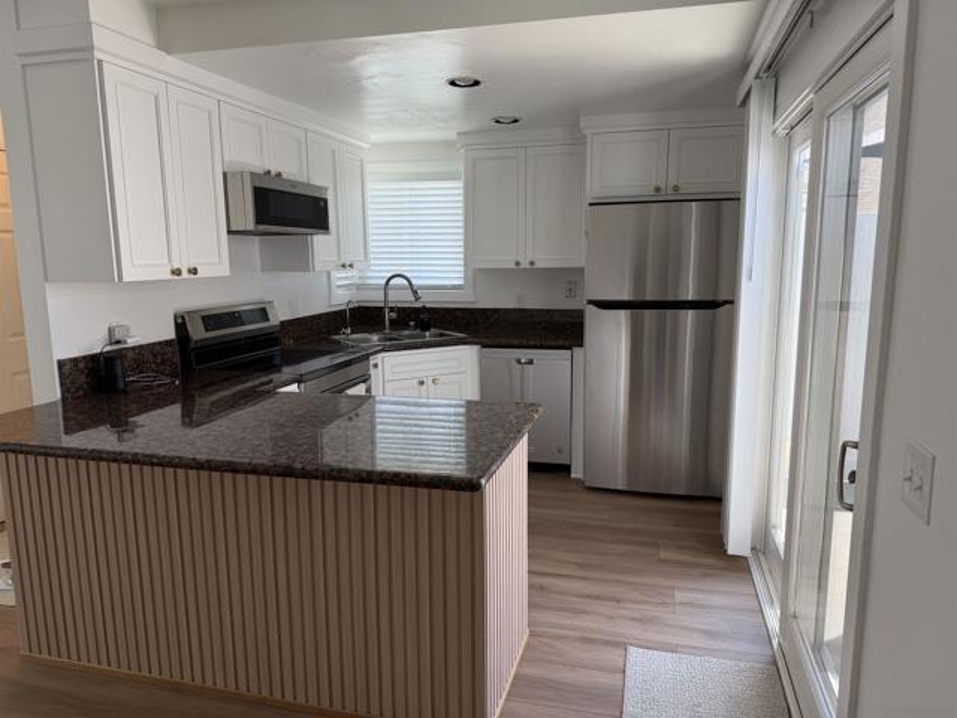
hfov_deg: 71.6
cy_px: 359
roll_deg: +0.8
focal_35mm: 24
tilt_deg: -9.5
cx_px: 478
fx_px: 664
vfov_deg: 56.8
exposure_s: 1/120
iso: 100
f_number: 1.78
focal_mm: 6.76
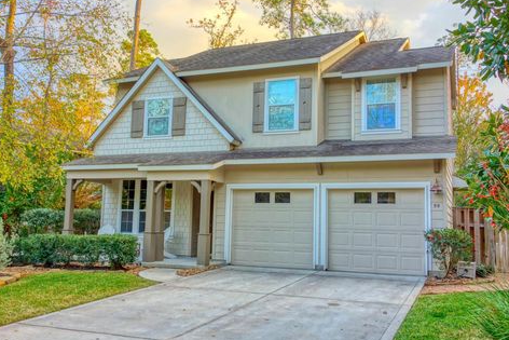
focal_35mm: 36
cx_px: 245
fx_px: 509
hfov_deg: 53.1
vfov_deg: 36.9
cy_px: 164
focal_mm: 12.8
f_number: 2.8
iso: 125
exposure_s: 1/100
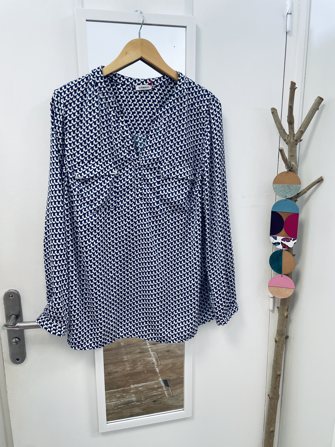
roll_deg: +1.3
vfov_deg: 67.3
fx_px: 335
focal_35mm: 26
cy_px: 224
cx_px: 168
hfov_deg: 53.1
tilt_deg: -11.6
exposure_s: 1/100
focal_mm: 4.2
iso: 80
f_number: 1.6
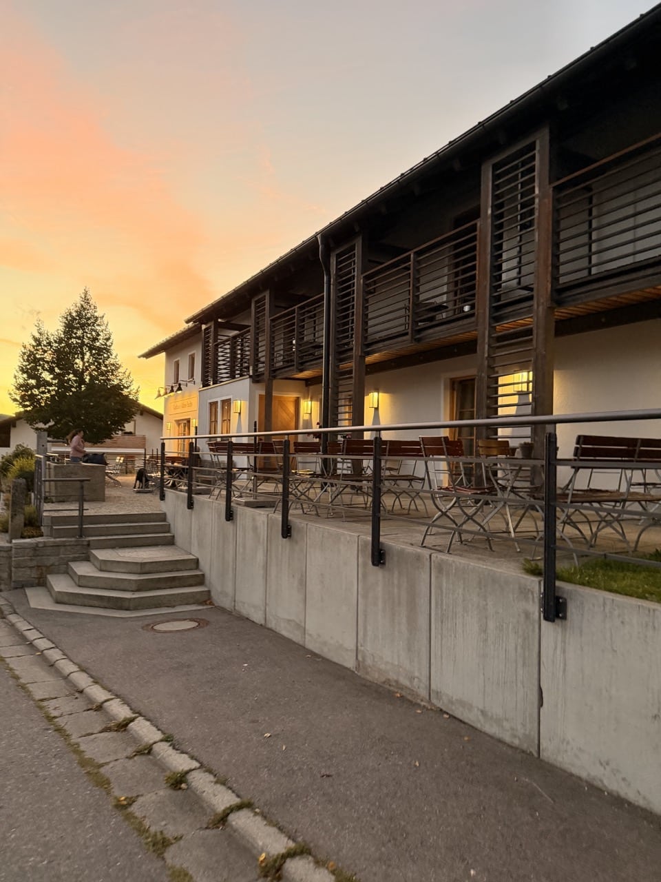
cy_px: 441
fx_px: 611
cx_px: 330
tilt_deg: +3.9
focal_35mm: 24
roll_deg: -1.5
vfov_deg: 71.6
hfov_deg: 56.8
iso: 400
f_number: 1.78
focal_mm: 6.76
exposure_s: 1/60
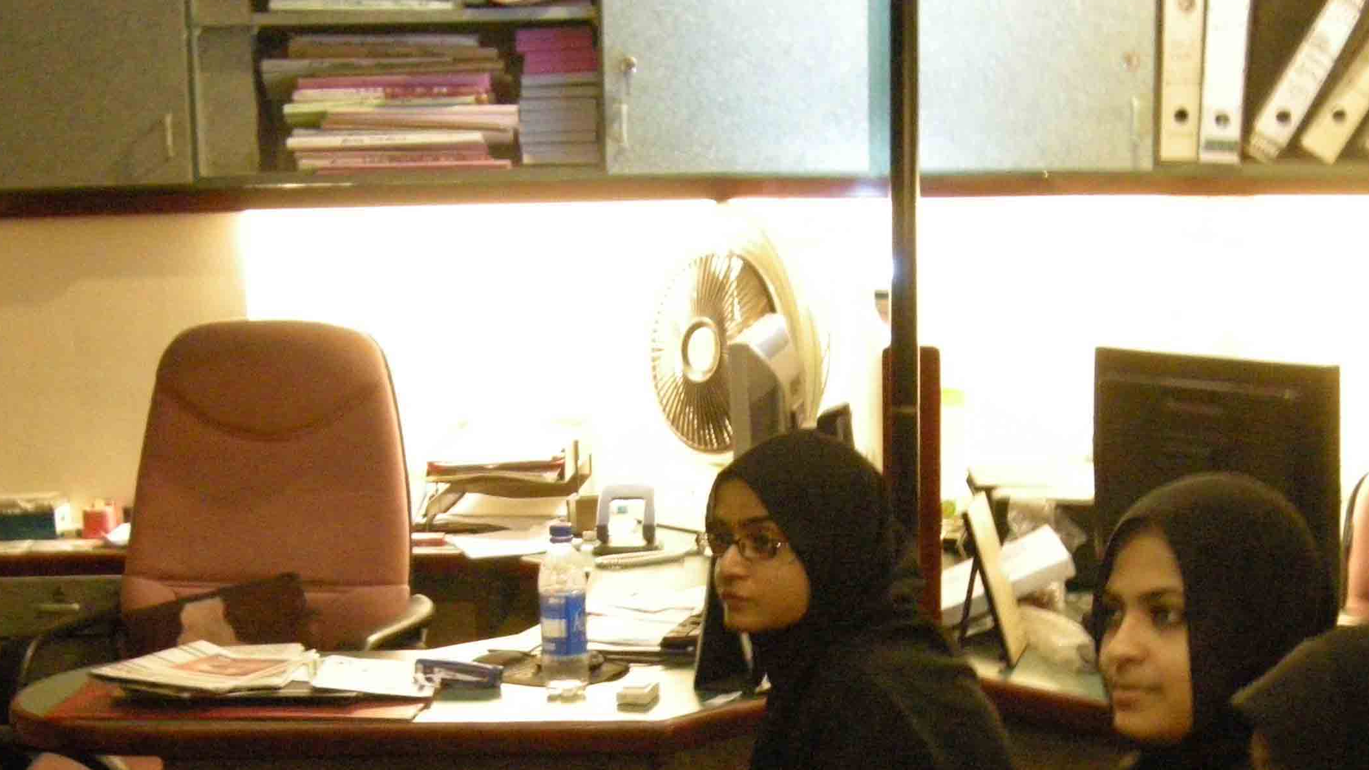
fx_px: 2614
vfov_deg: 16.3
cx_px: 747
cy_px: 855
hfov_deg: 29.3
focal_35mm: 72
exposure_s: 1/8.5
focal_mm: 7.5
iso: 800
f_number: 2.7
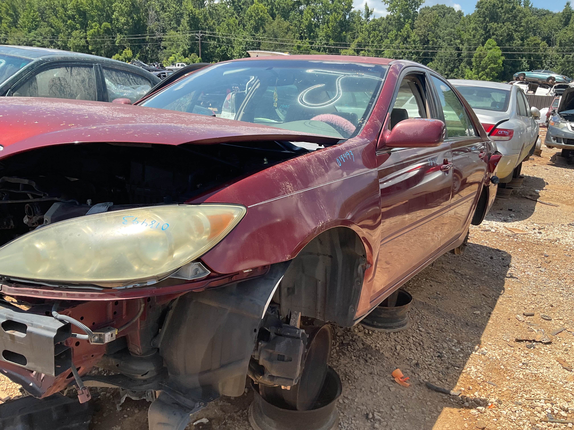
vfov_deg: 48.2
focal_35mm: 29
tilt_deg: -14.0
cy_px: 215
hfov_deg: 61.7
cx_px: 287
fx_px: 481
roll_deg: -2.0
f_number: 1.8
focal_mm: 3
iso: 16
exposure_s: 1/781
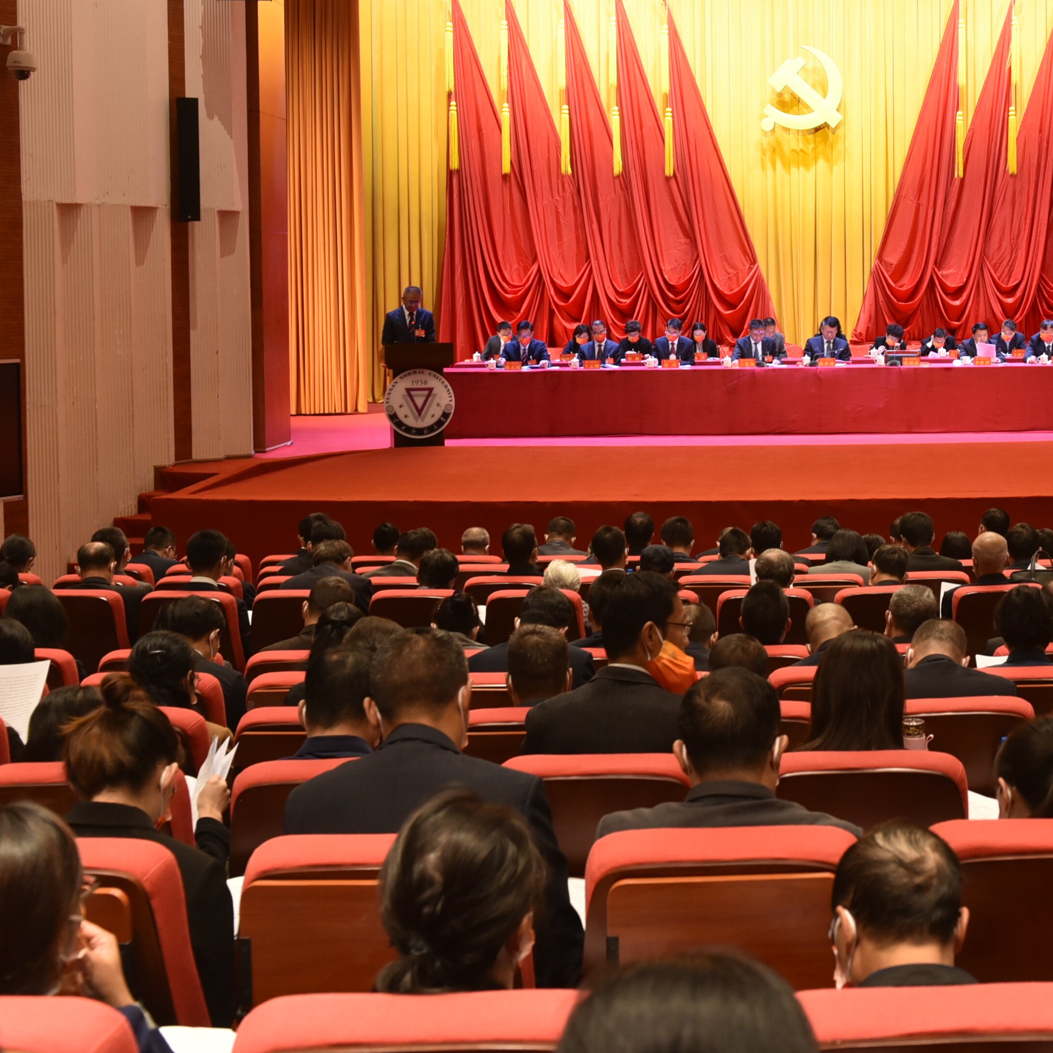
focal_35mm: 55
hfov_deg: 30.2
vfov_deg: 30.8
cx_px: 871
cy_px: 340
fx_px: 1893
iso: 800
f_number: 4.5
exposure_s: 1/80
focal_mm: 31
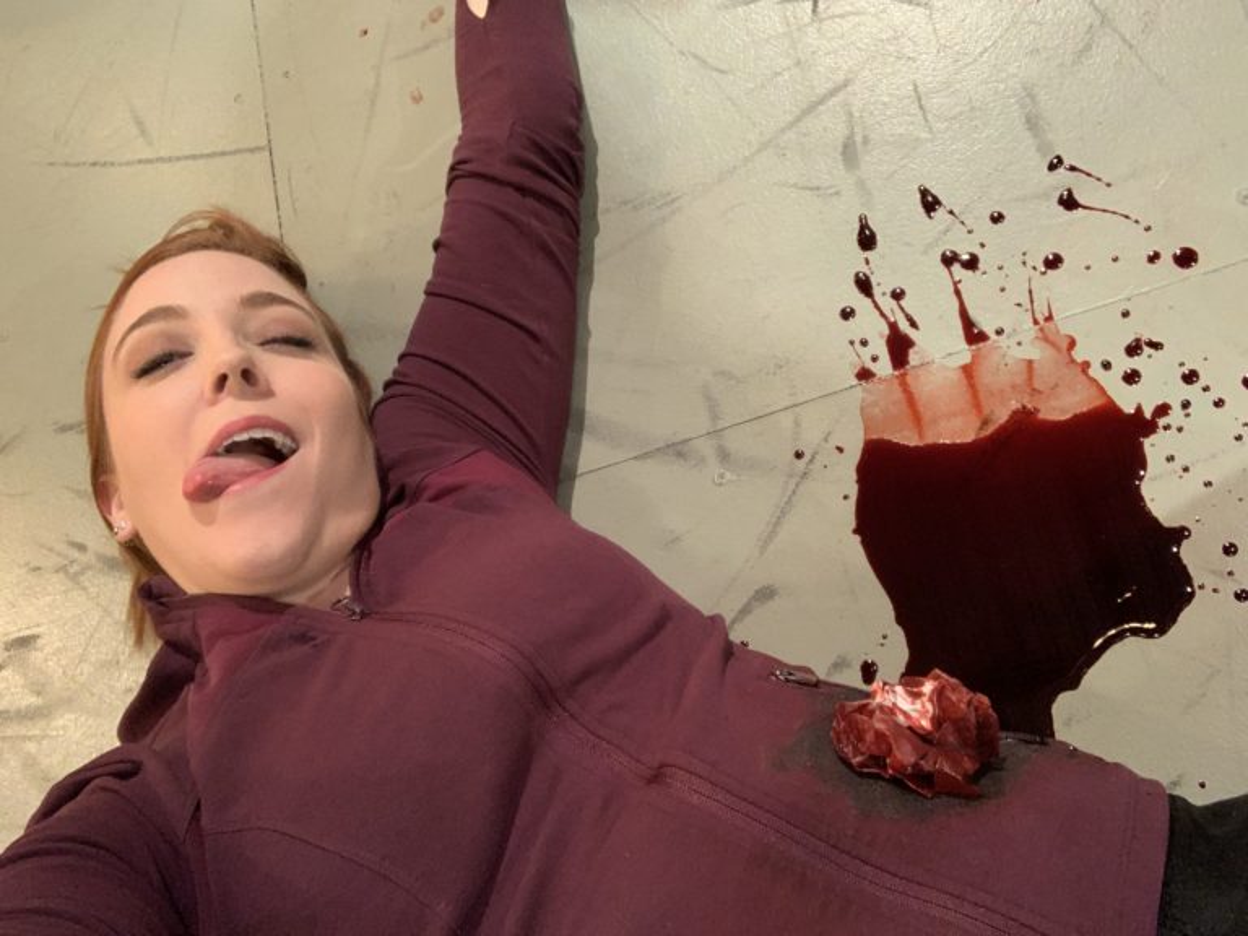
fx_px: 1154
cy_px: 468
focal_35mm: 32
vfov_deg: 44.2
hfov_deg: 56.8
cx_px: 624
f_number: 2.2
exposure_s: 1/40
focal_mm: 2.87
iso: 200
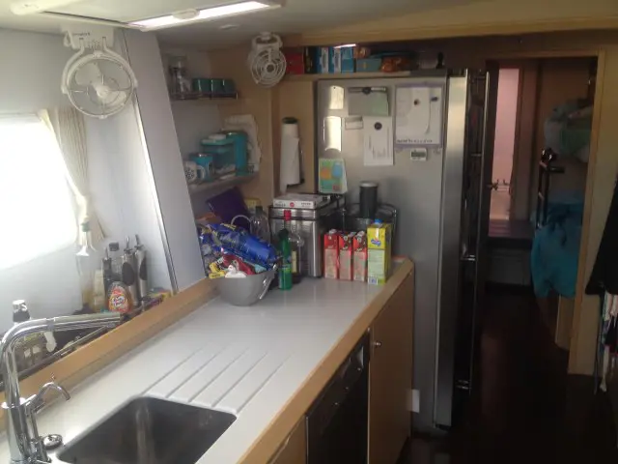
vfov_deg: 40.7
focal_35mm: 35
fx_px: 625
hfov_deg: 52.6
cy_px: 232
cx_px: 309
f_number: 2.4
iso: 80
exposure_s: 1/20
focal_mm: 4.28
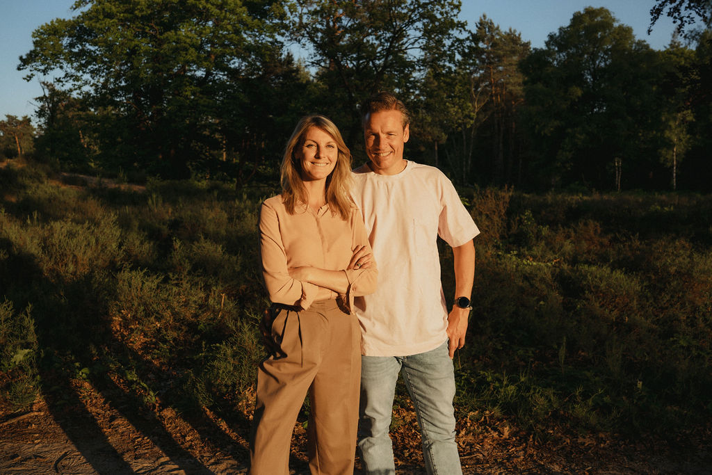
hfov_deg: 54.4
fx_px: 692
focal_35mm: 35
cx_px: 356
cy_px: 238
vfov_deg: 37.9
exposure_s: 1/200
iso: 100
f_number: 5.6
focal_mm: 35
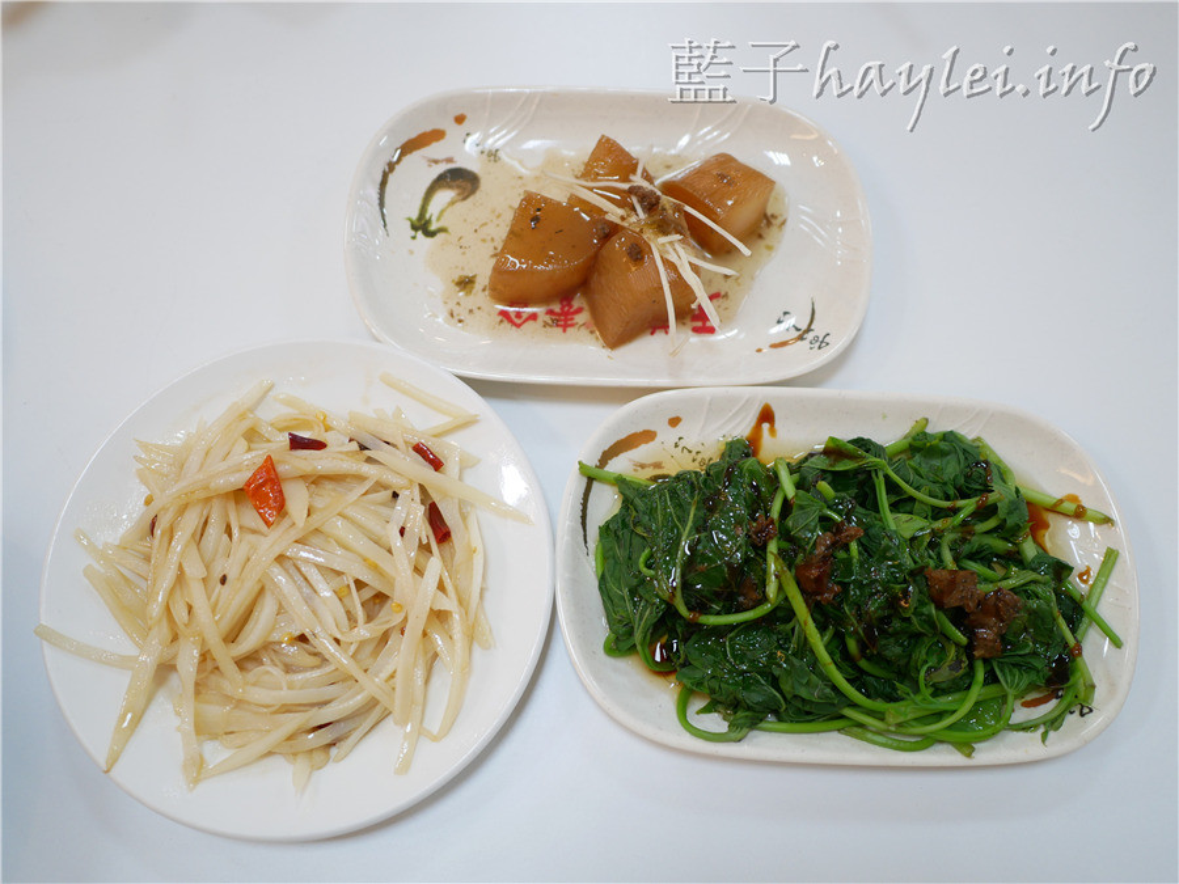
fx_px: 1022
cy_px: 442
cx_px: 590
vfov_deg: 46.8
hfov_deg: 60.0
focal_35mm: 30
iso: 200
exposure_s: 1/80
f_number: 1.7
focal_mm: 15
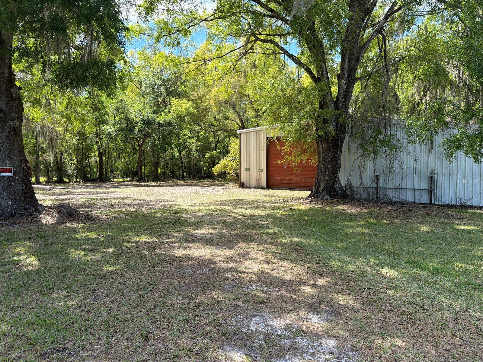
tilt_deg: -2.0
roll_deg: +0.8
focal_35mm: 24
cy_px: 181
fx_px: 335
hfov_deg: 71.6
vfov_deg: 56.8
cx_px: 242
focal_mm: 6.76
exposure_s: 1/1314
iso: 100
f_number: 1.78
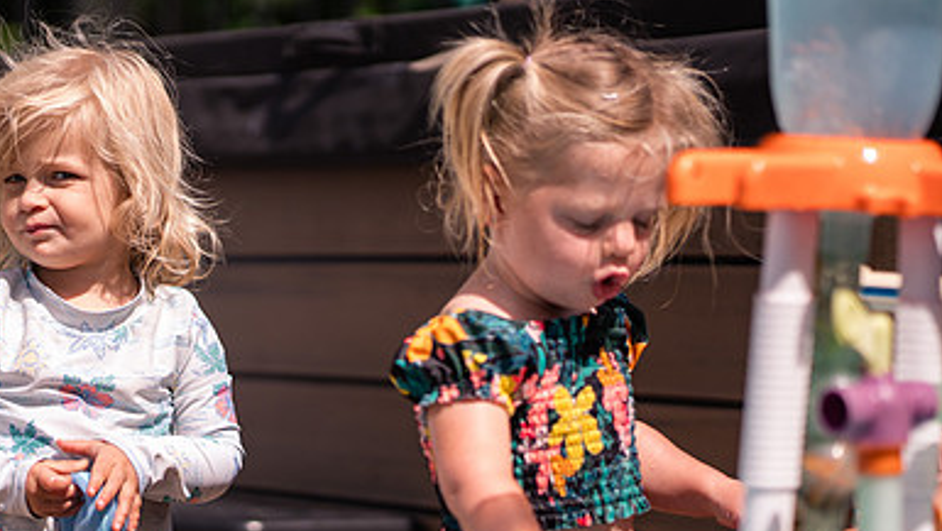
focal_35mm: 134
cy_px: 415
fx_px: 3349
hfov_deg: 16.0
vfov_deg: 9.0
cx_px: 267
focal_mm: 85
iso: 200
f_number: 2.2
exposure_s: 1/6400
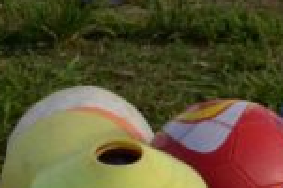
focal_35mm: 183
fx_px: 1436
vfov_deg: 7.0
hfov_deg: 11.2
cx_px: 36
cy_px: -261
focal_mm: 18
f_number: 11
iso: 800
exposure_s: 1/500
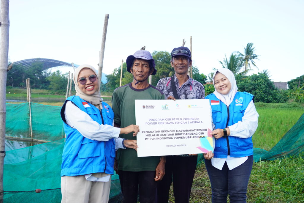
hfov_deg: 53.1
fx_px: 304
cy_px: 102
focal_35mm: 36
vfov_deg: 36.9
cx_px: 152
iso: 320
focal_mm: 24
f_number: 5.6
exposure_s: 1/250
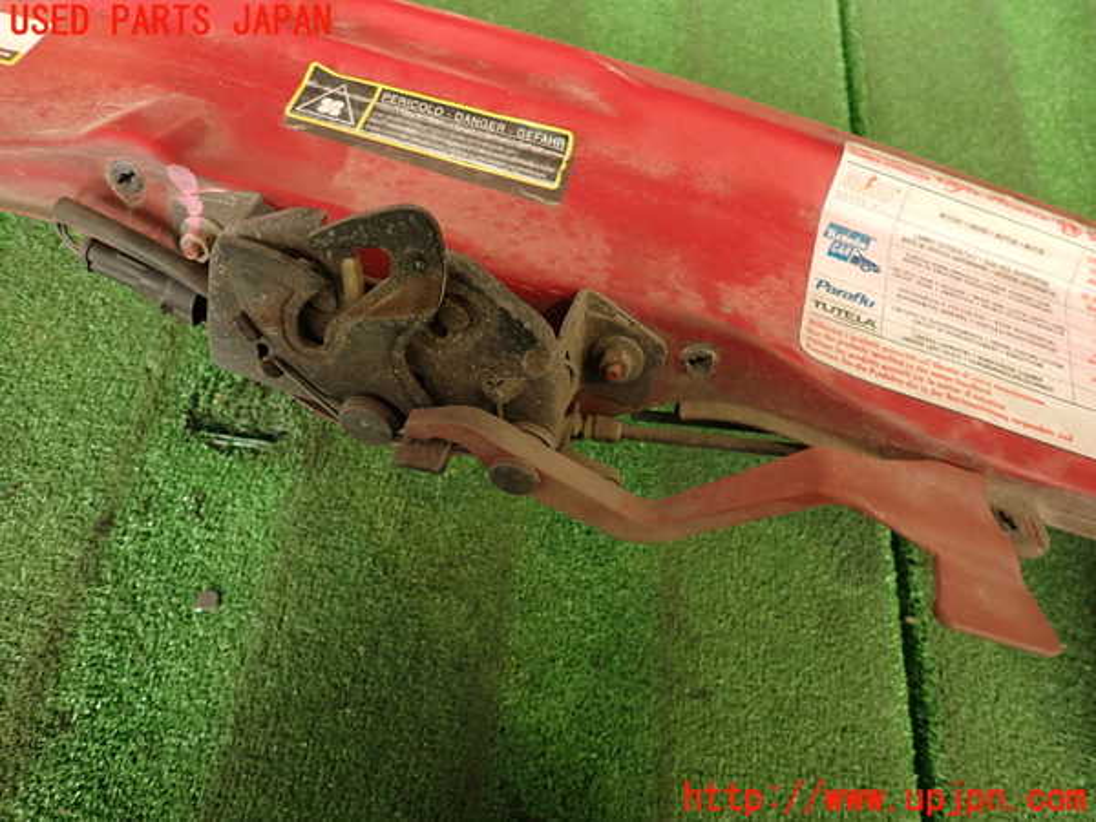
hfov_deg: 69.4
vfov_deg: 54.9
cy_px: 411
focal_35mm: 25
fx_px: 792
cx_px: 548
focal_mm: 4.5
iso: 200
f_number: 2
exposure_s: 1/50
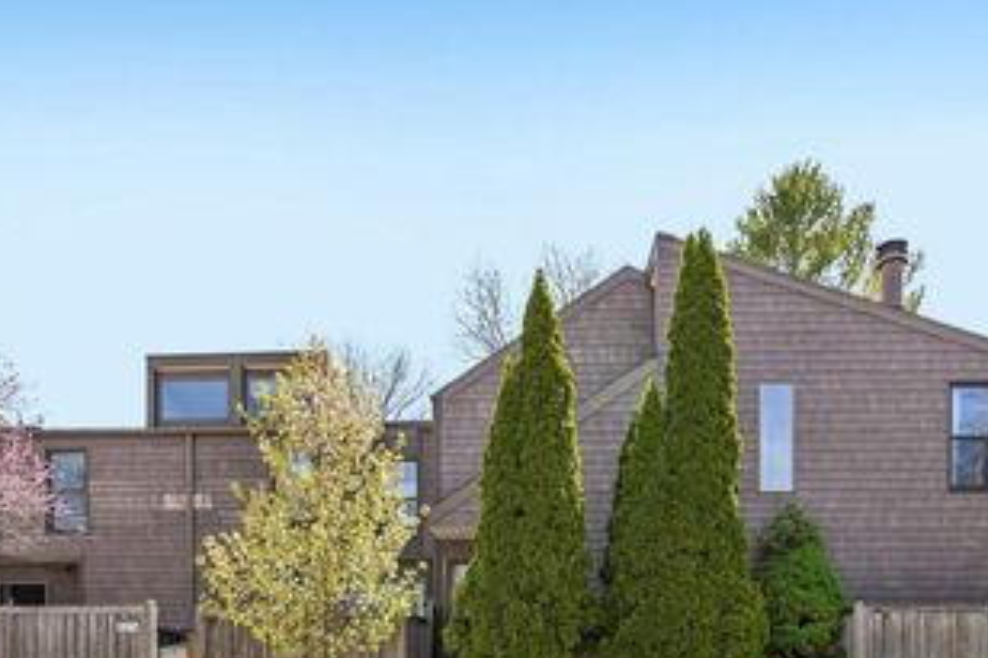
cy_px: 518
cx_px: 513
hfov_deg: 67.8
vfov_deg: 45.9
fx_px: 735
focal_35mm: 27
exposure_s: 1/320
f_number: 5.6
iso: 100
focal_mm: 16.5
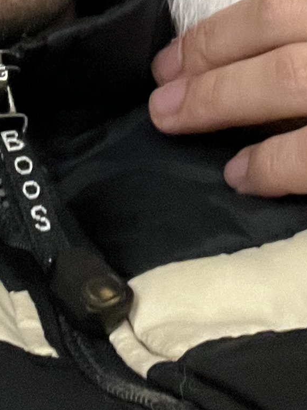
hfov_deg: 12.2
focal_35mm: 121
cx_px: 189
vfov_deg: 14.8
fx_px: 1432
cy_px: -250
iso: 640
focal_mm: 2.71
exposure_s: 1/30
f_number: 2.2
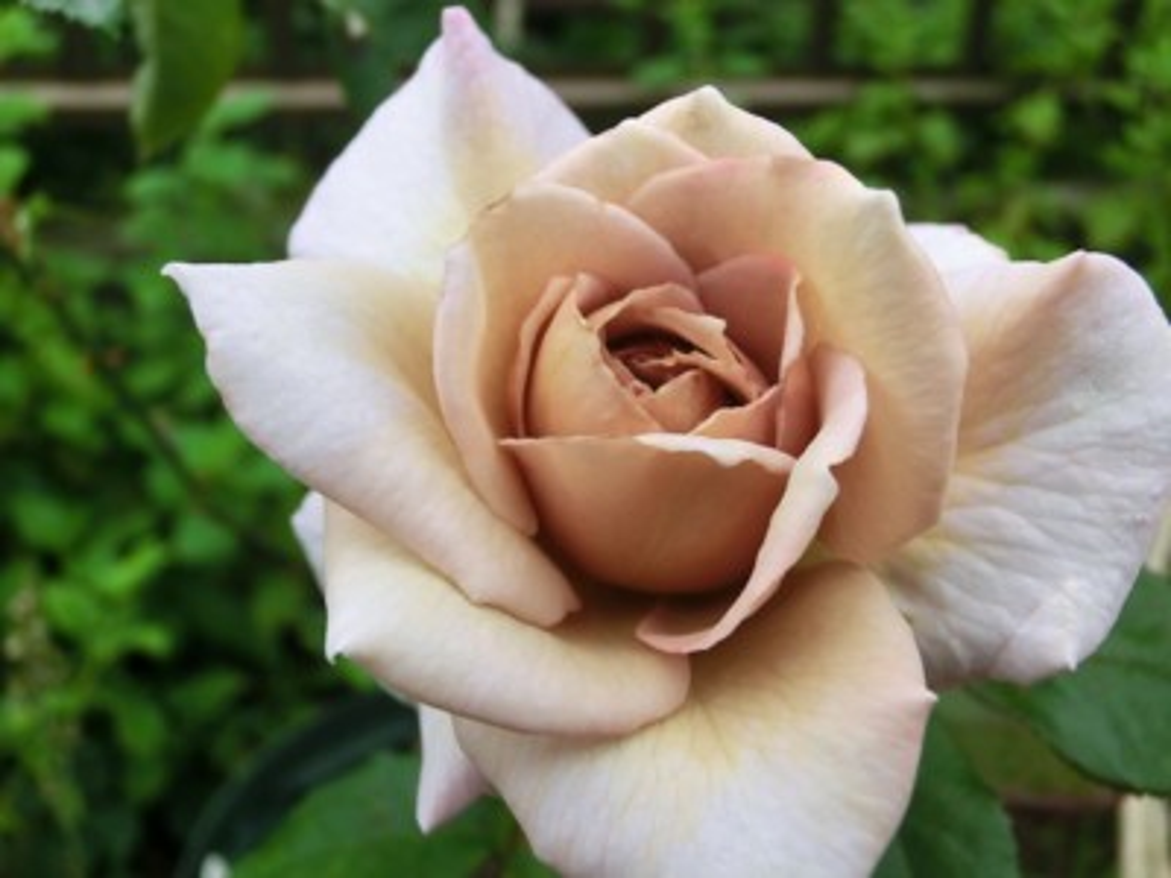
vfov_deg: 34.3
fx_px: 1421
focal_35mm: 42
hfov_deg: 44.8
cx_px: 586
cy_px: 439
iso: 100
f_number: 4
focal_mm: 7.38
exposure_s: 1/320
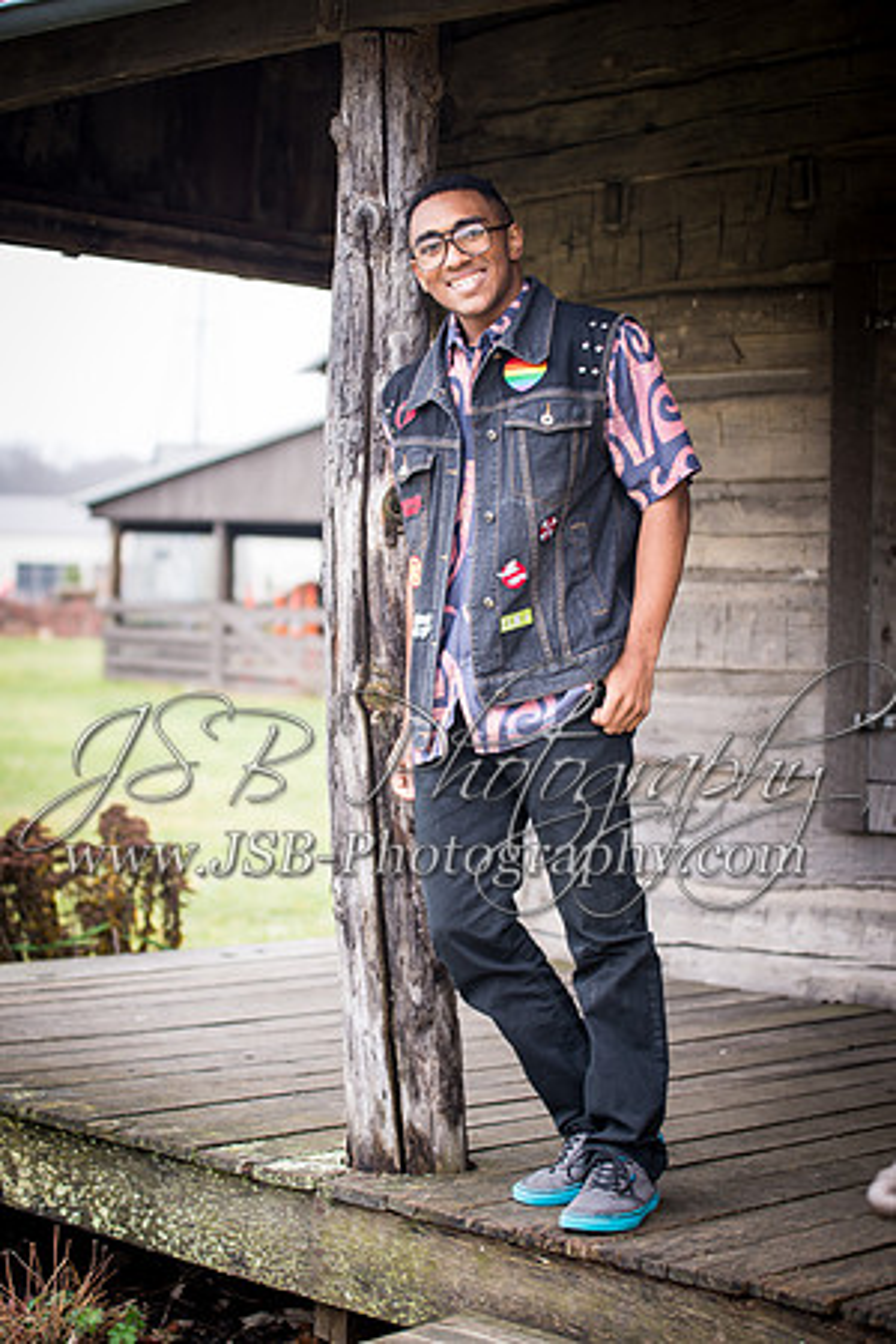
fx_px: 2613
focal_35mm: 70
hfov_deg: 19.5
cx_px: 448
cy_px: 672
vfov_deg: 28.8
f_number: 2.8
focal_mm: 70
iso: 200
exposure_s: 1/40
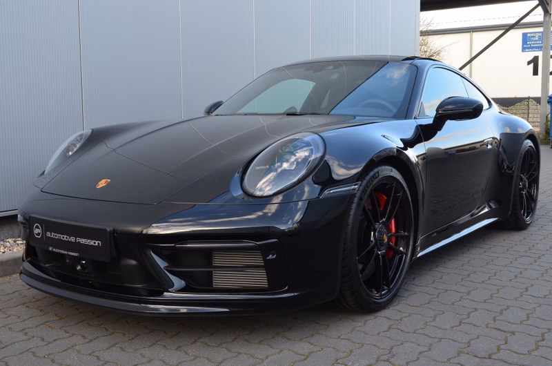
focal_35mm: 39
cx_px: 276
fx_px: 597
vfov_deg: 34.1
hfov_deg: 49.6
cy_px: 183
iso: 400
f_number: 10
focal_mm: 26
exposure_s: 1/50
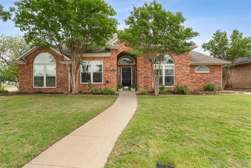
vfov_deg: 59.5
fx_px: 146
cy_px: 84
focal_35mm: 21
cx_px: 126
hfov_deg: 81.2
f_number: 10
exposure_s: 1/10
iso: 400
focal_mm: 21
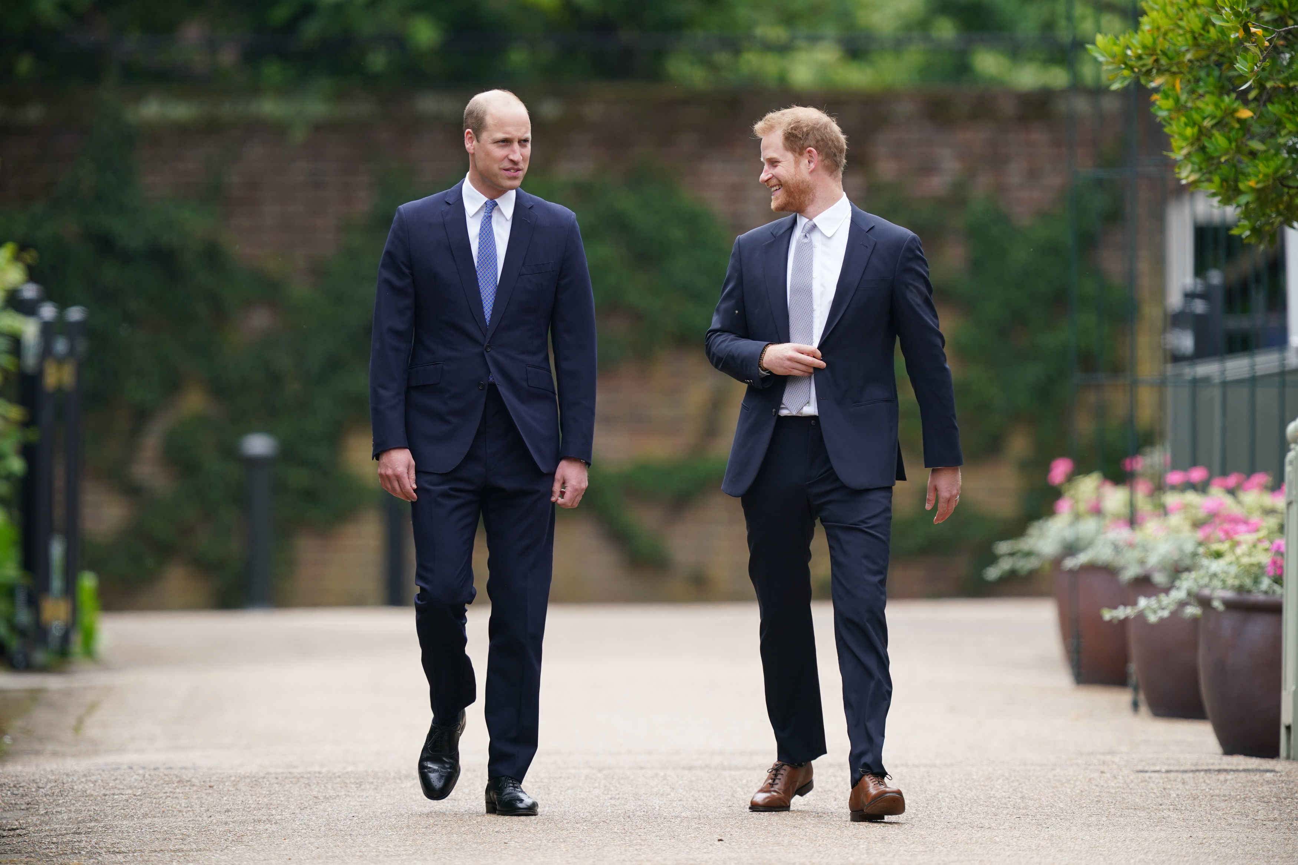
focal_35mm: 560
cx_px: 649
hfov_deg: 3.7
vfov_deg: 2.5
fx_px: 20189
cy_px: 432
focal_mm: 560
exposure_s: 1/1000
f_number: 4.5
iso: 400
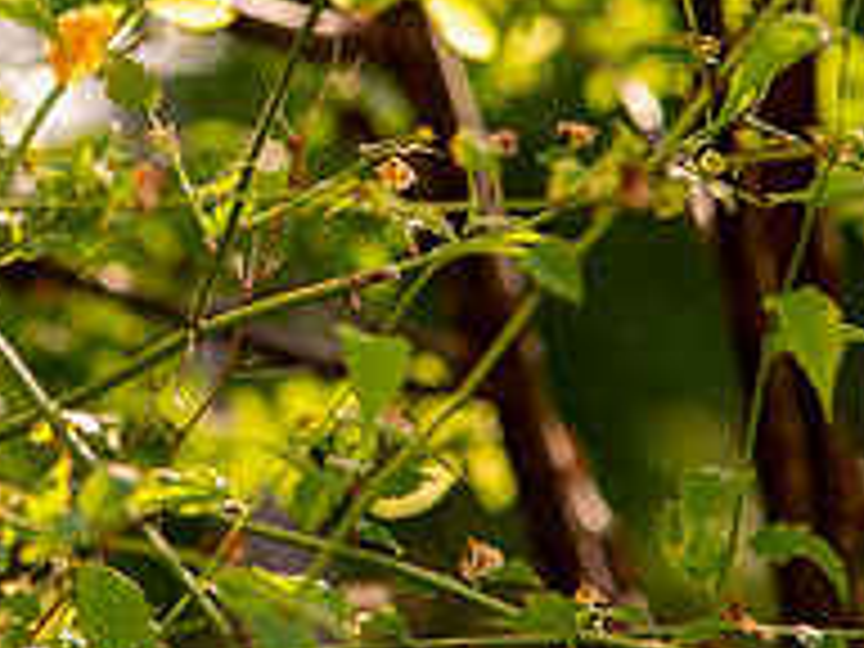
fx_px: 8711
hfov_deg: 5.7
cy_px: 32
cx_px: 189
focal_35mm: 349
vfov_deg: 4.3
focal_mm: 120
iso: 400
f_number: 4
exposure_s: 1/800
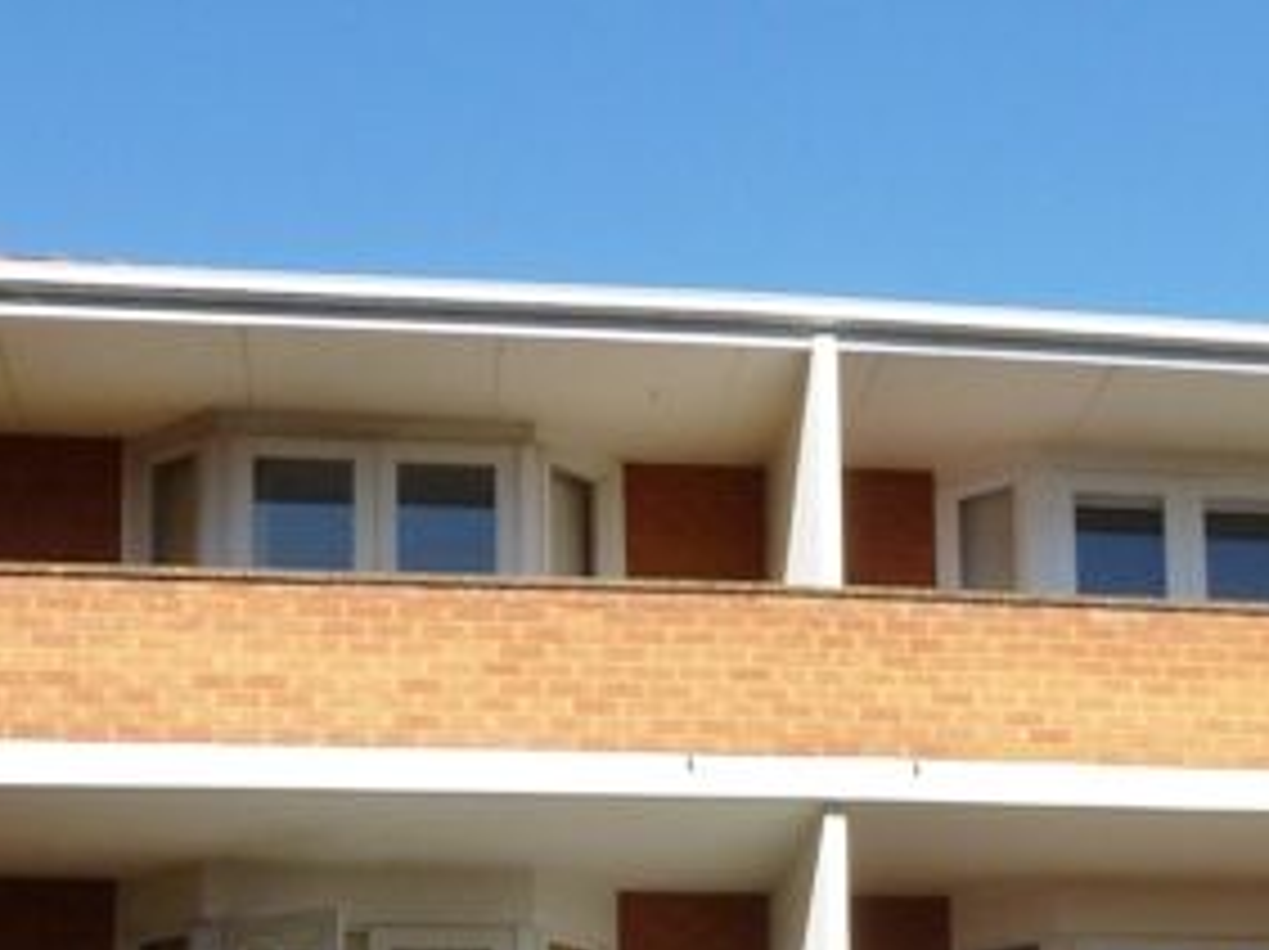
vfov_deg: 19.0
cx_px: 788
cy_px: 1274
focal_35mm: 71
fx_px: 2601
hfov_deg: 27.3
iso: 100
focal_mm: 4.1
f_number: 6.3
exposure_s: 1/250
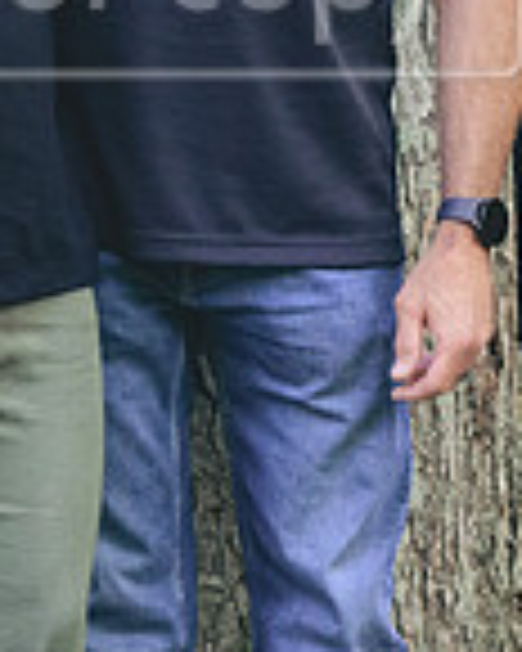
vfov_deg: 6.2
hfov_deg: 5.0
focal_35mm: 311
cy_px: -39
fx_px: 6006
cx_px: 214
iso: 6400
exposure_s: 1/250
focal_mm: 70
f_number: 6.3
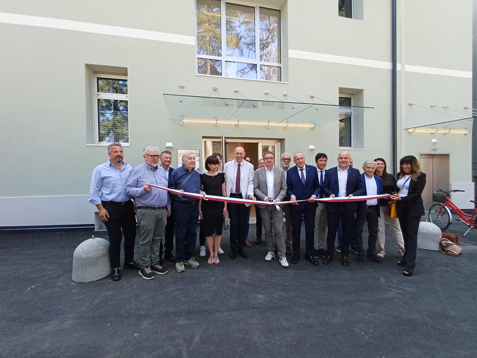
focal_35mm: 16
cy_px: 179
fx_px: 220
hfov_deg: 94.5
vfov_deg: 78.1
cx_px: 238
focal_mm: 1.64
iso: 40
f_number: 2.2
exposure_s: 1/104
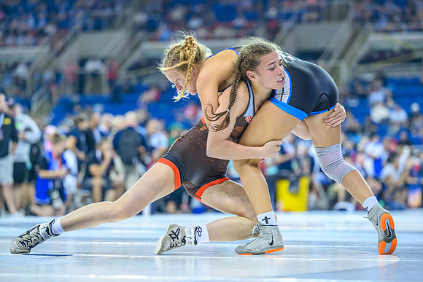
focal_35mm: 148
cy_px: 165
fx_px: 1735
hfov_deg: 13.9
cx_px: 208
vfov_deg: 9.3
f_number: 2.8
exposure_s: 1/800
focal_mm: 125
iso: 3200
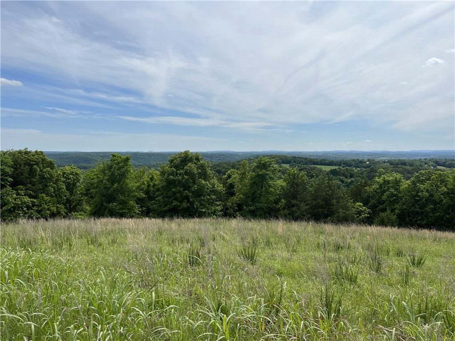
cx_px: 228
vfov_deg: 53.1
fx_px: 342
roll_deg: +0.4
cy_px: 170
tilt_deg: -3.7
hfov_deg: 67.3
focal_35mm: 26
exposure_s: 1/8000
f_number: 1.5
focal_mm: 5.7
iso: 50
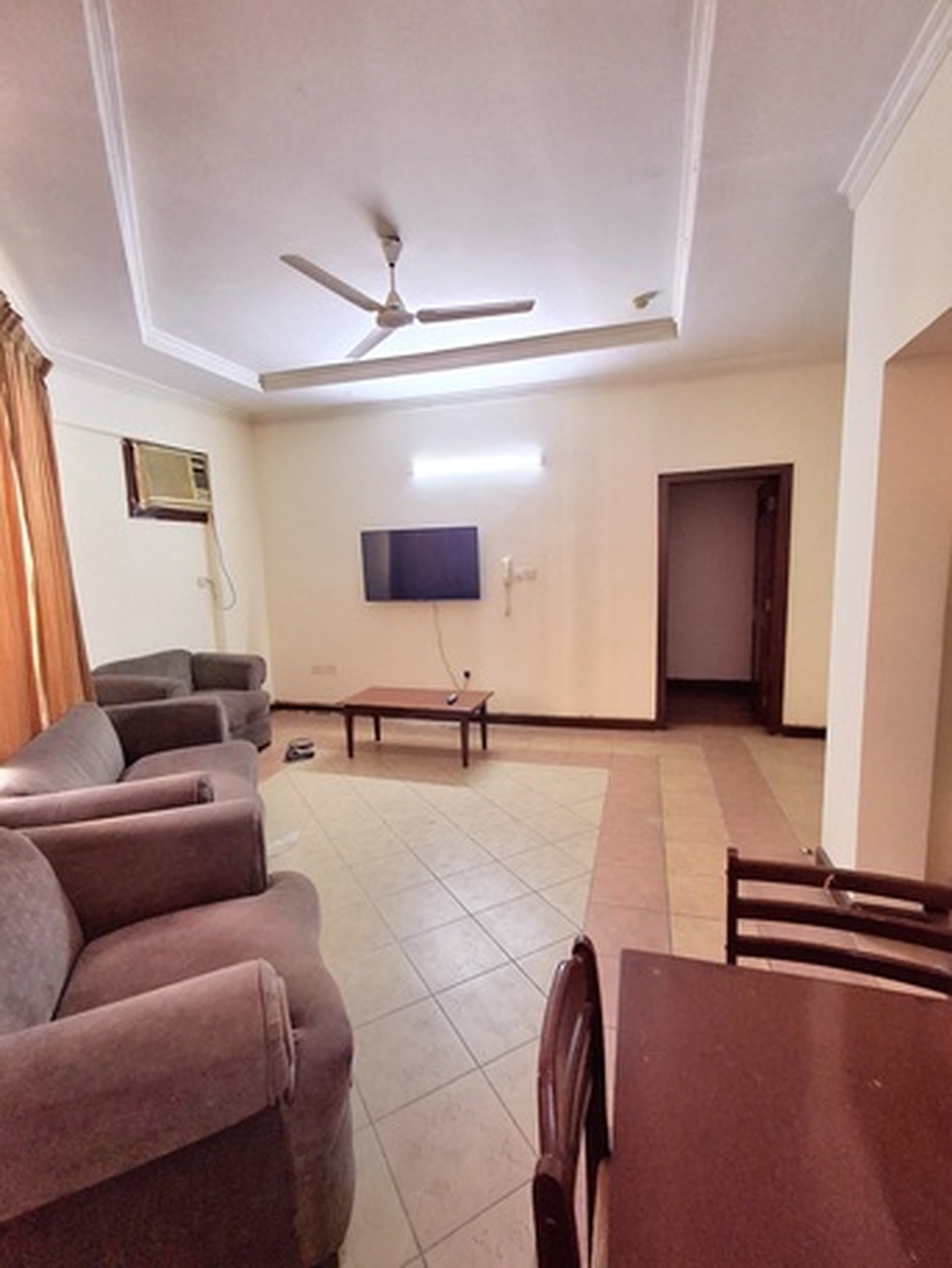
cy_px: 634
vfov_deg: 94.5
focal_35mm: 16
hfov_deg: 78.1
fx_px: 586
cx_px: 476
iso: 160
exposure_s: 1/40
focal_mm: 1.64
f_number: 2.2
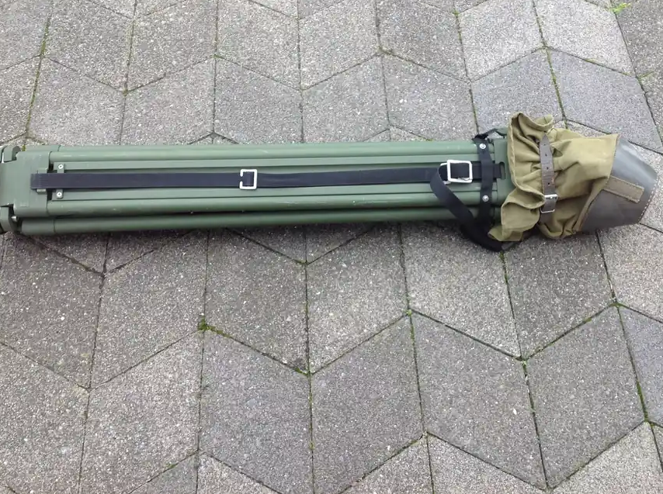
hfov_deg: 45.8
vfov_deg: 35.0
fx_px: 784
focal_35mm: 41
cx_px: 346
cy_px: 211
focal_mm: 4.28
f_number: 2.4
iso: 50
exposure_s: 1/340
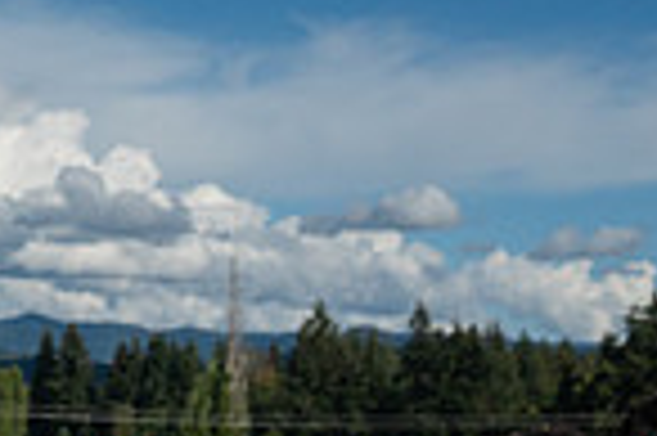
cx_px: -441
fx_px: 2534
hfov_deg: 13.6
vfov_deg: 9.4
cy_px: 798
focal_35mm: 139
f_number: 5
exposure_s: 1/8000
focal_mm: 35
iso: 400
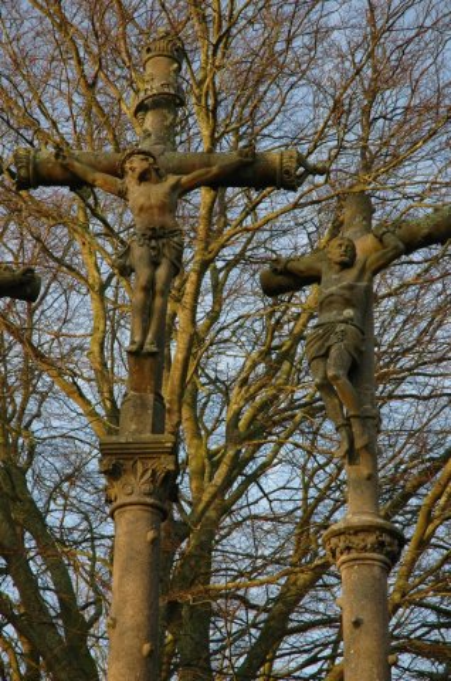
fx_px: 1982
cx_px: 226
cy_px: 340
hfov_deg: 13.0
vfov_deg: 19.5
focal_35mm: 105
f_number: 6.3
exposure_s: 1/160
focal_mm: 70
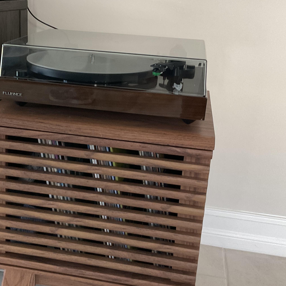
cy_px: 130
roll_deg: -2.1
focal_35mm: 51
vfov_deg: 33.4
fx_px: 477
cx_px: 96
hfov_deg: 33.1
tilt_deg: -17.3
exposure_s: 1/60
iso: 160
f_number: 1.8
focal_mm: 3
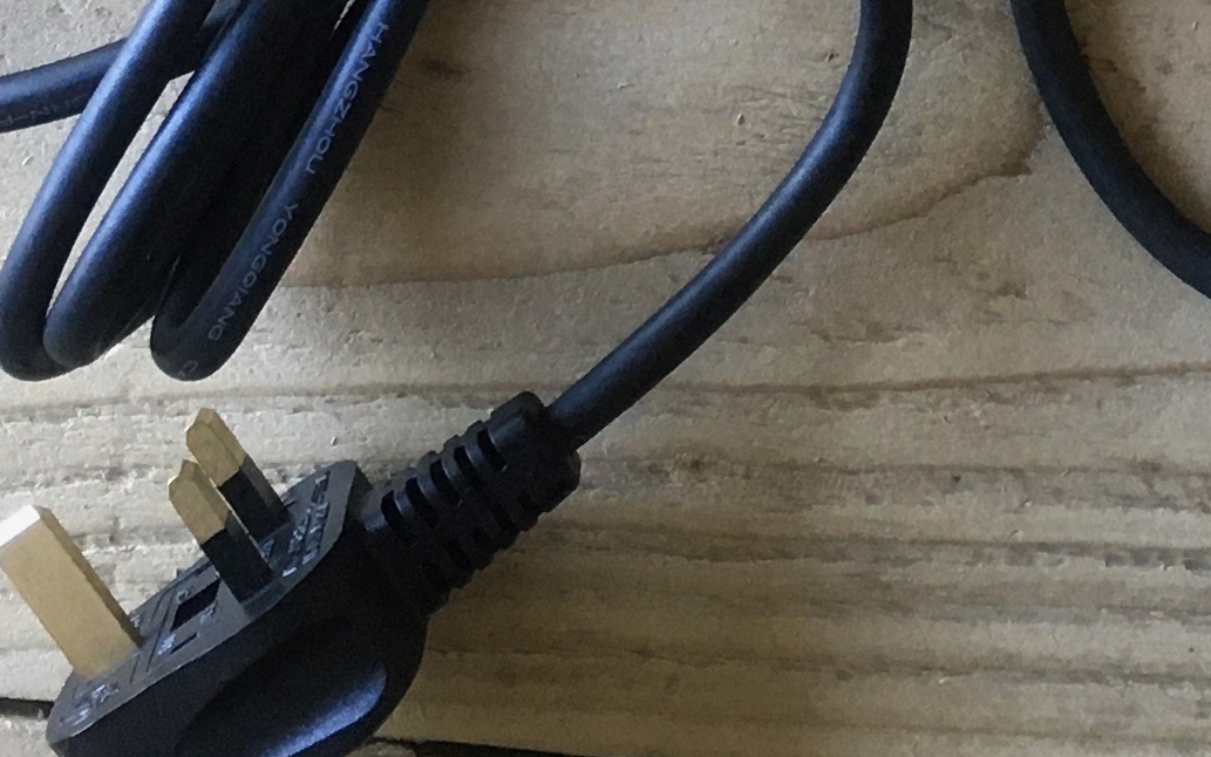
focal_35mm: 120
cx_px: 1148
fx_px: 3961
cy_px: -732
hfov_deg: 17.1
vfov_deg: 10.1
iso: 125
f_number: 2.2
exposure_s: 1/33
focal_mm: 4.15
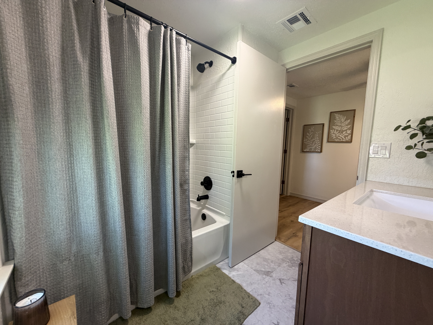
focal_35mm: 14
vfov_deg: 85.7
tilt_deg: -4.7
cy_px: 162
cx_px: 216
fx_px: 175
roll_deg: -1.3
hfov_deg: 102.1
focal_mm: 2.22
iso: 160
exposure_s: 1/60
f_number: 2.2
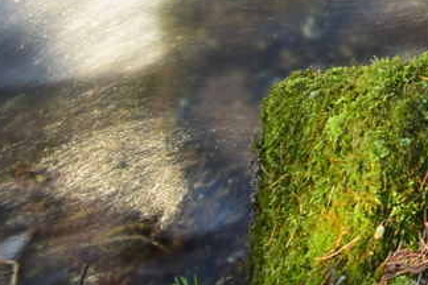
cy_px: -554
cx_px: 1346
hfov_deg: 5.7
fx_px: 3949
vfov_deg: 4.0
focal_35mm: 332
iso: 100
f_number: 11
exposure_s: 1
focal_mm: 35
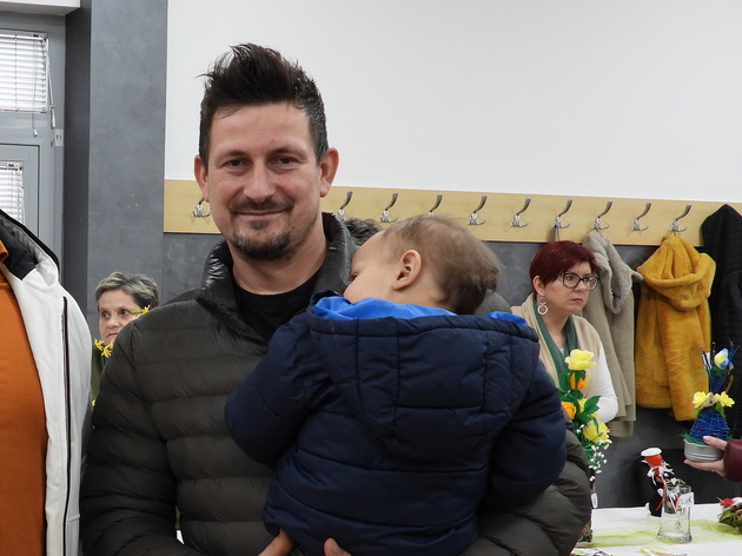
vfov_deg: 23.7
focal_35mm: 61
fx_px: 1307
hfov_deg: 30.5
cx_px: 94
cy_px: 431
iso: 140
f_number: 3.2
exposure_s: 1/30
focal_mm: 5.8
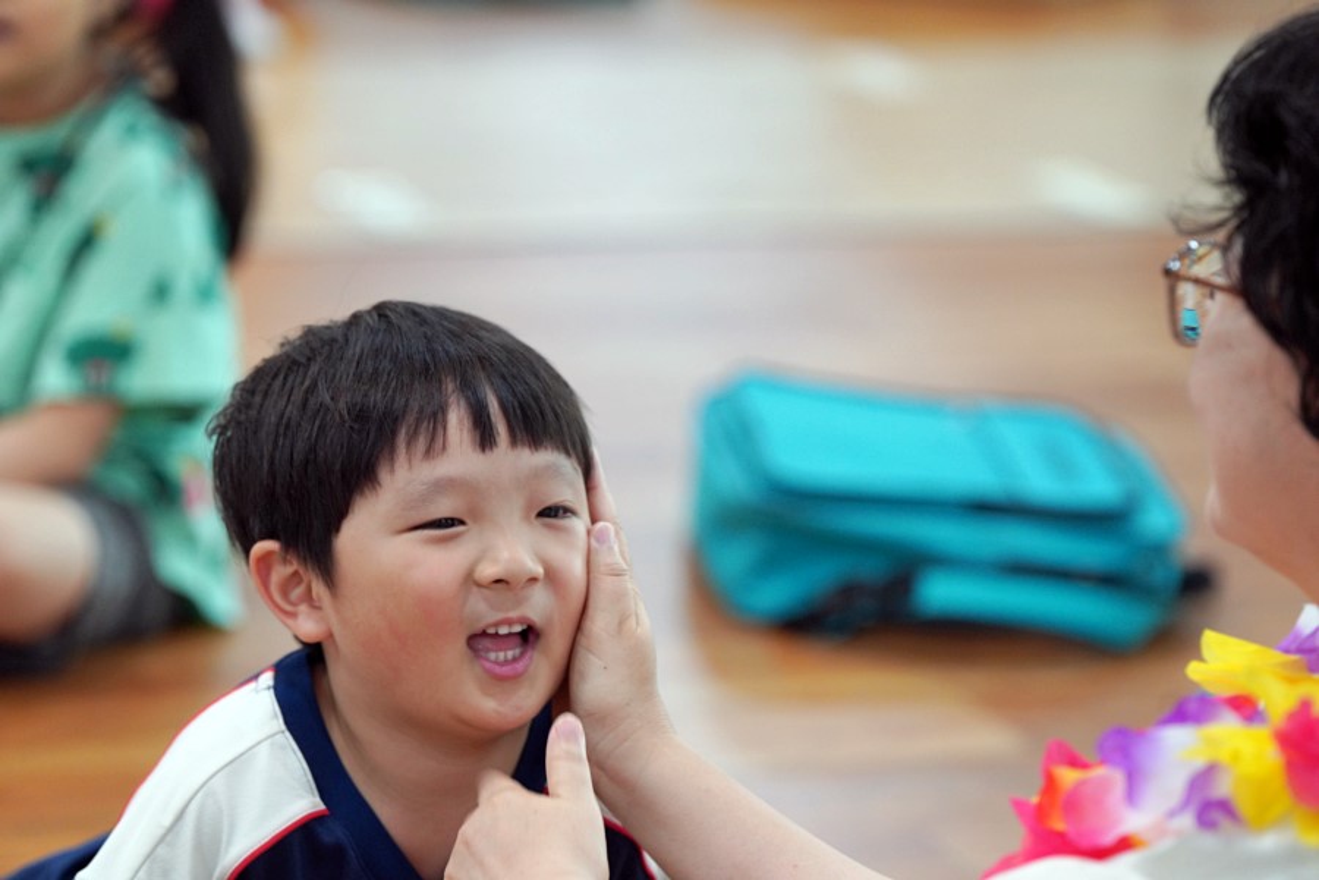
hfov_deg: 11.9
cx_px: 660
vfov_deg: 7.9
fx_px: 6338
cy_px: 440
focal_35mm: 173
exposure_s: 1/200
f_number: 4
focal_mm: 173
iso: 1600
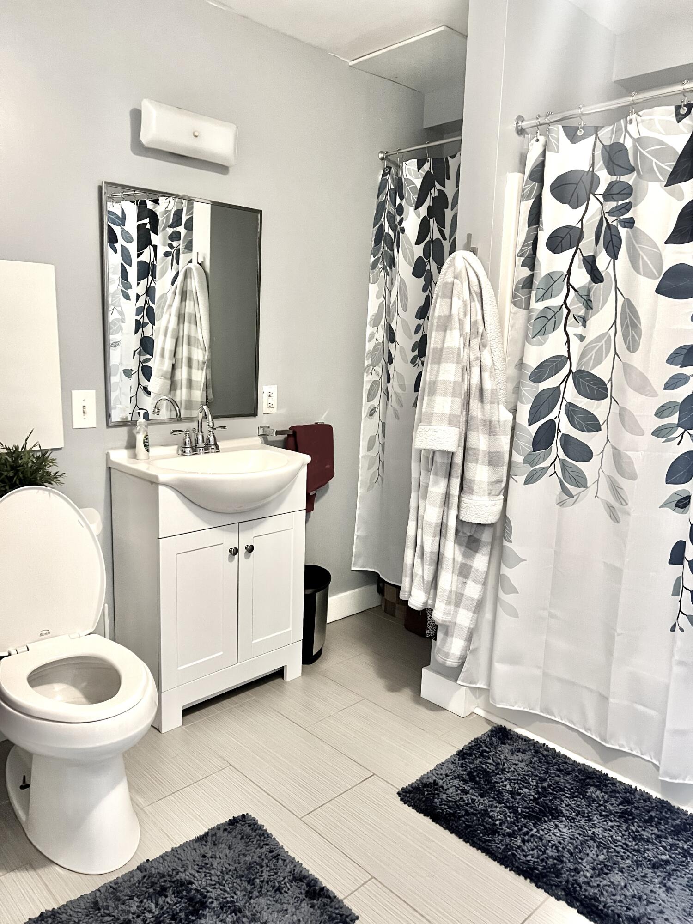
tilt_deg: -10.6
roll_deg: -0.7
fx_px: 694
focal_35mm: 26
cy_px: 462
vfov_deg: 67.3
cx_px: 346
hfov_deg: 53.1
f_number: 1.5
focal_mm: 5.7
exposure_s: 1/60
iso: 500
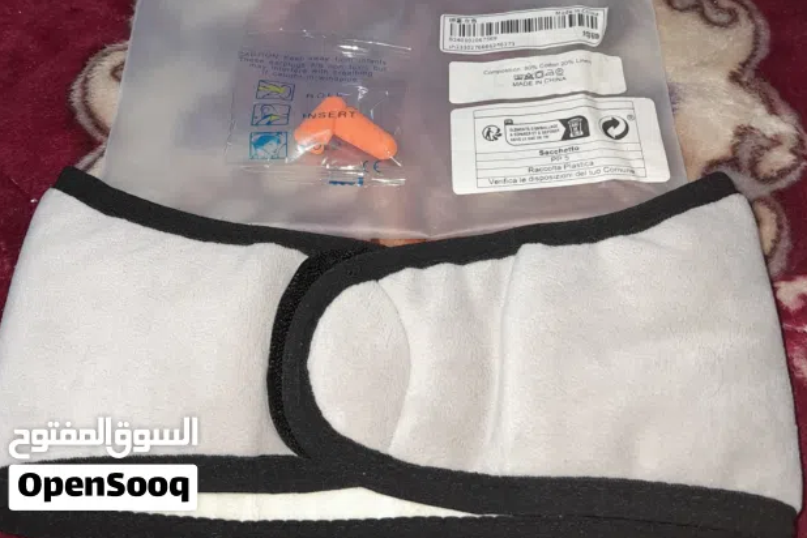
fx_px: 628
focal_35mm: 28
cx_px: 394
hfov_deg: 65.5
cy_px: 229
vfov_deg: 46.3
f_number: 1.8
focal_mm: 3.98
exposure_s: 1/33
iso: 125
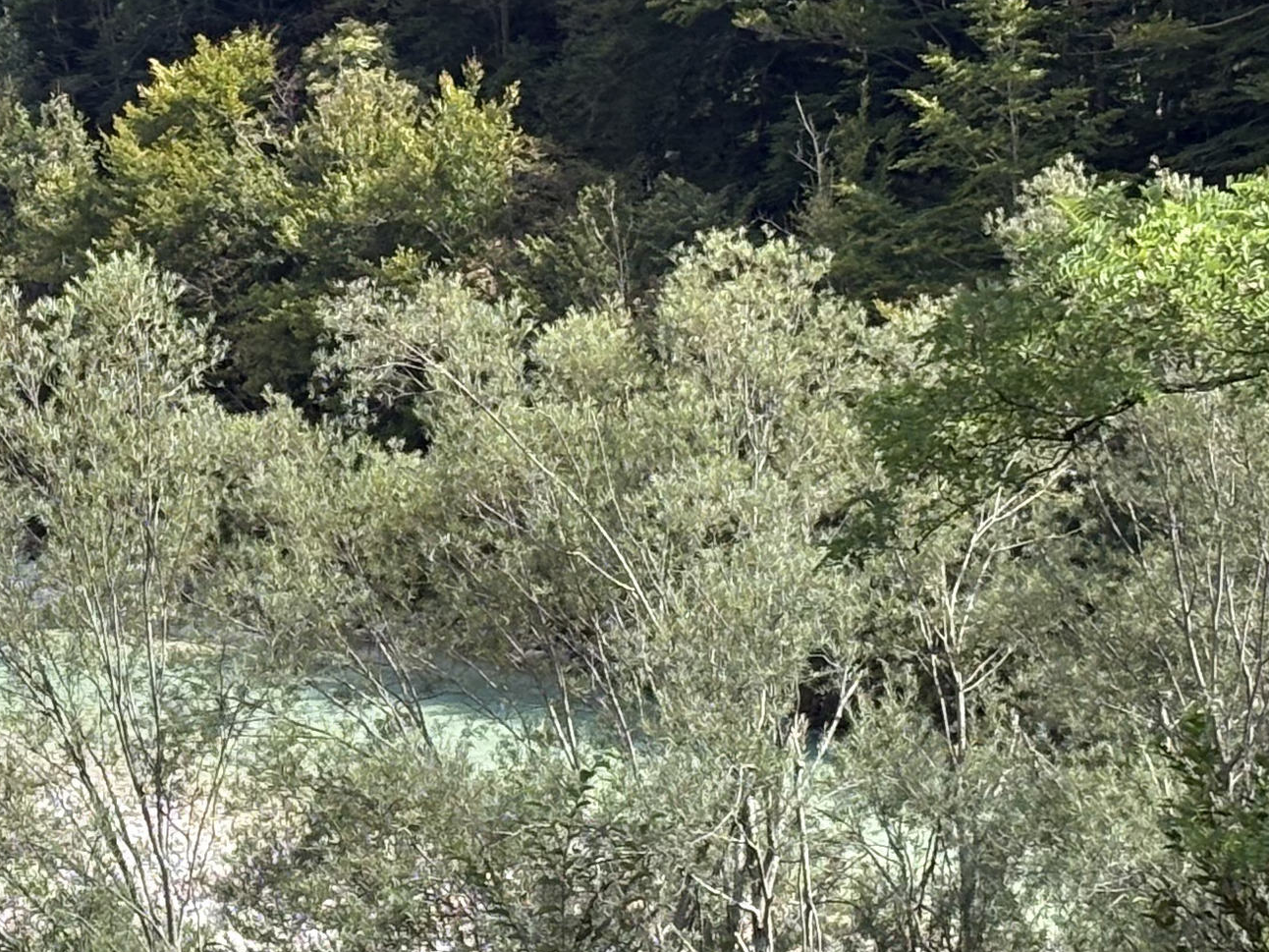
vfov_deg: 9.2
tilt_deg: -6.0
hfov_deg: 12.2
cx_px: 224
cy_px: 724
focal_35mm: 161
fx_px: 5902
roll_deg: +0.5
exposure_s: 1/1626
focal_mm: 5.96
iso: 50
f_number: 1.6
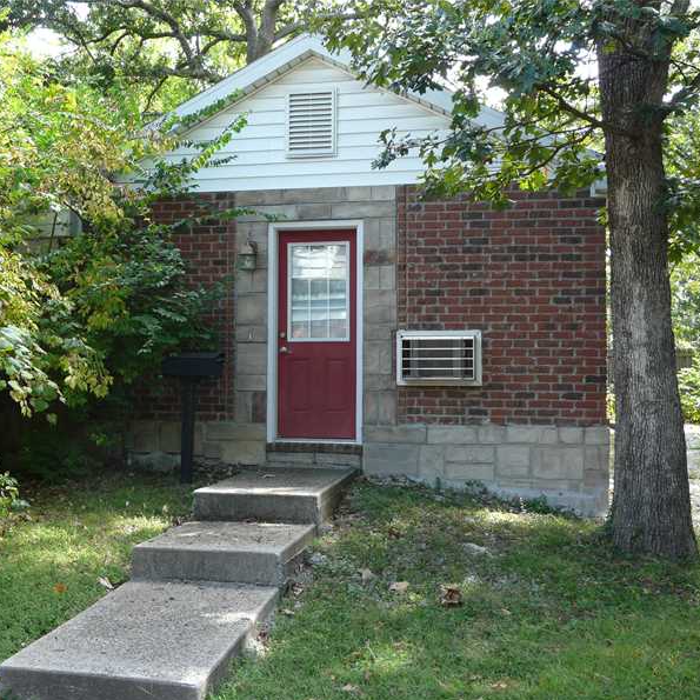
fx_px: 1007
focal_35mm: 44
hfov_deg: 38.1
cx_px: 256
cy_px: 352
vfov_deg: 38.3
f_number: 2.8
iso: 100
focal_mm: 6
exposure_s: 1/80
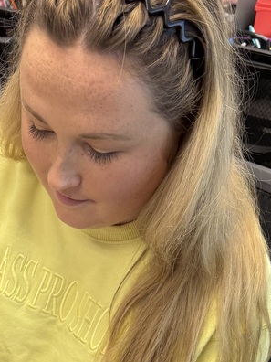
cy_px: 419
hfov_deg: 23.3
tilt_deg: -43.5
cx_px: 51
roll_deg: -3.4
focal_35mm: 62
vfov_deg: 27.9
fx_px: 647
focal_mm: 6.76
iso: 160
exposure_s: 1/60
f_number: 1.78
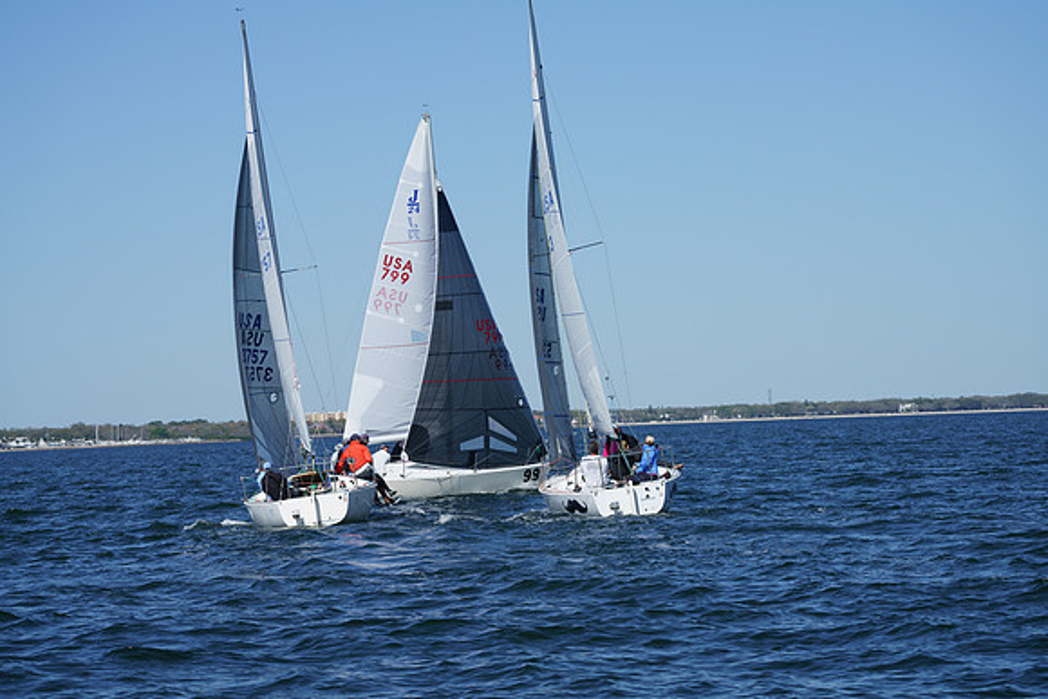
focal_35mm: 123
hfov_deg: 16.6
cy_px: 350
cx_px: 524
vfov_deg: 11.2
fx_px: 3581
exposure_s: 1/1250
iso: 250
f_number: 8
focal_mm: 123
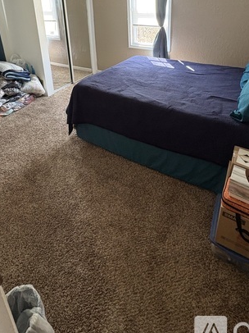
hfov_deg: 58.8
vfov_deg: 68.1
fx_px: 221
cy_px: 75
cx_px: 122
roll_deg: +2.1
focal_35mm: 23
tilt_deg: -19.2
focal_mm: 2.22
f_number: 2.2
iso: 250
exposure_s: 1/60
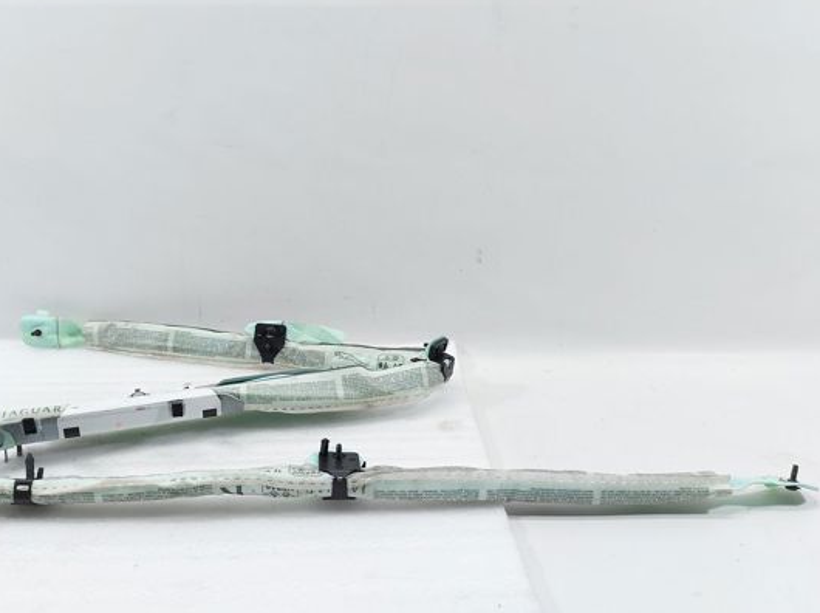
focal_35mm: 29
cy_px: 355
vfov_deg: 47.9
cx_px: 356
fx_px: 686
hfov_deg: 61.5
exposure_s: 1/50
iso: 50
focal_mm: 5.23
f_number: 1.8
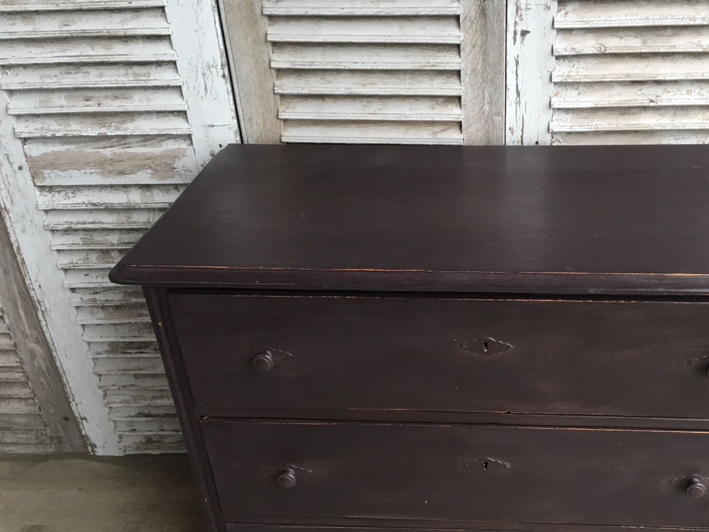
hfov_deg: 47.1
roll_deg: +1.3
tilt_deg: -32.2
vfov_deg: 36.5
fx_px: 799
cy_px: 347
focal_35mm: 39
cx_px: 470
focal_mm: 4.15
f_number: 2.2
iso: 125
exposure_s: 1/33
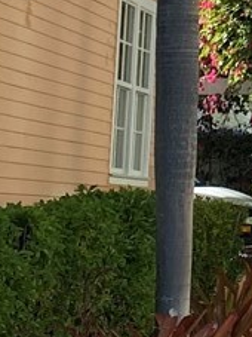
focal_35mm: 183
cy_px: -227
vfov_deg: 10.3
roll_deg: -0.3
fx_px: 1778
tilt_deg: +14.9
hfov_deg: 7.8
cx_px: 500
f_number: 1.8
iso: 32
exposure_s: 1/1124
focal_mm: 4.25
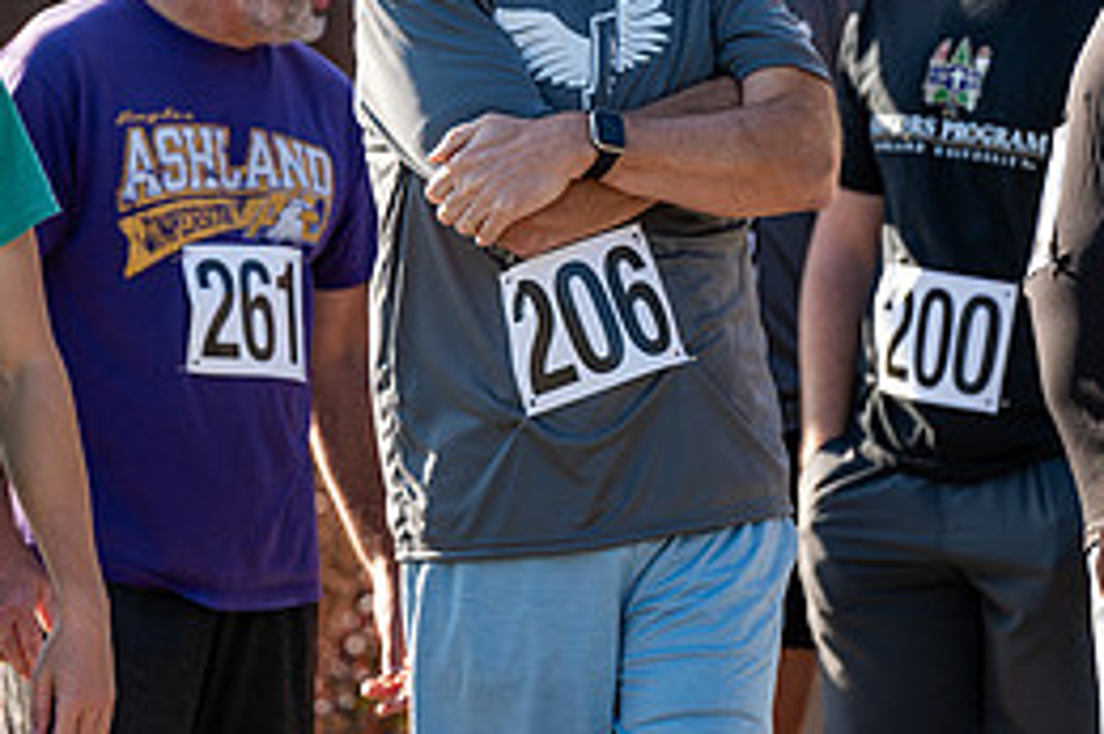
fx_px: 13668
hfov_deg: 4.6
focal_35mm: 446
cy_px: 62
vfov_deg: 3.1
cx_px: 531
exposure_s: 1/400
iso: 125
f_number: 3.5
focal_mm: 200
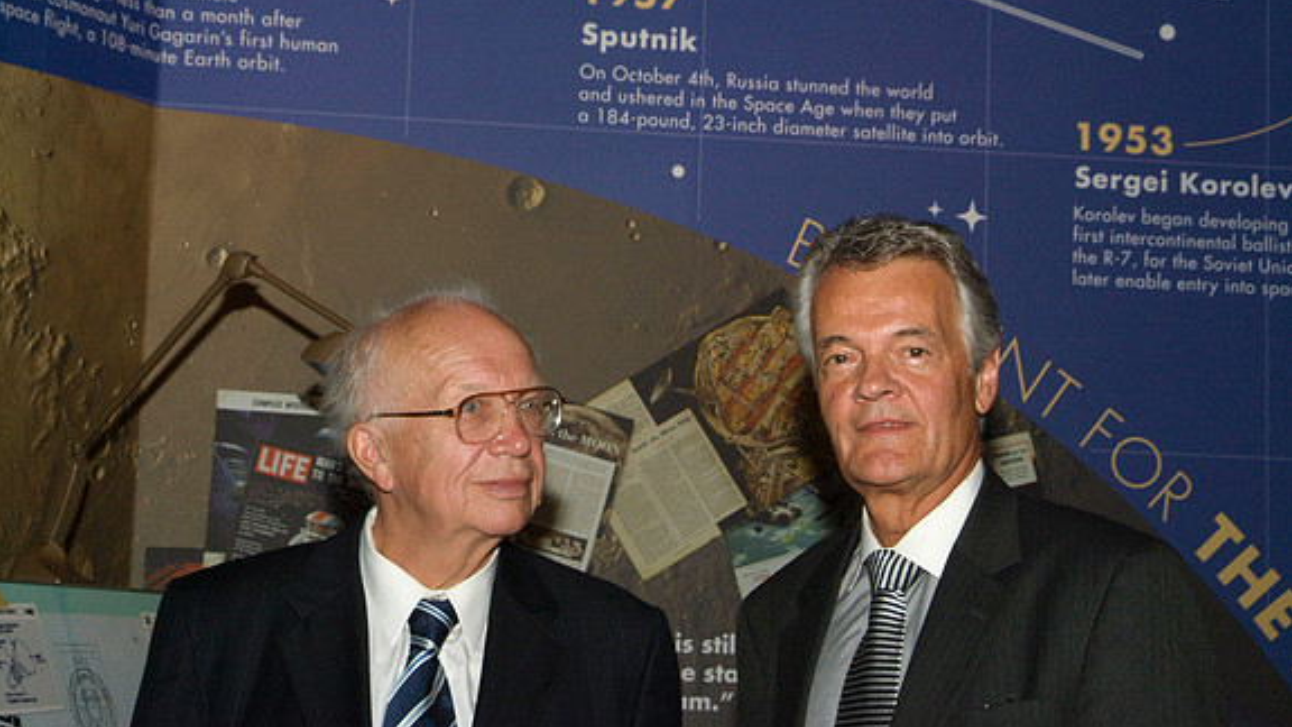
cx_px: 646
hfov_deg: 27.9
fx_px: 2604
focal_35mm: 76
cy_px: 300
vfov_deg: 15.9
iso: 1600
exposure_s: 1/125
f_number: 16
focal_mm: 48
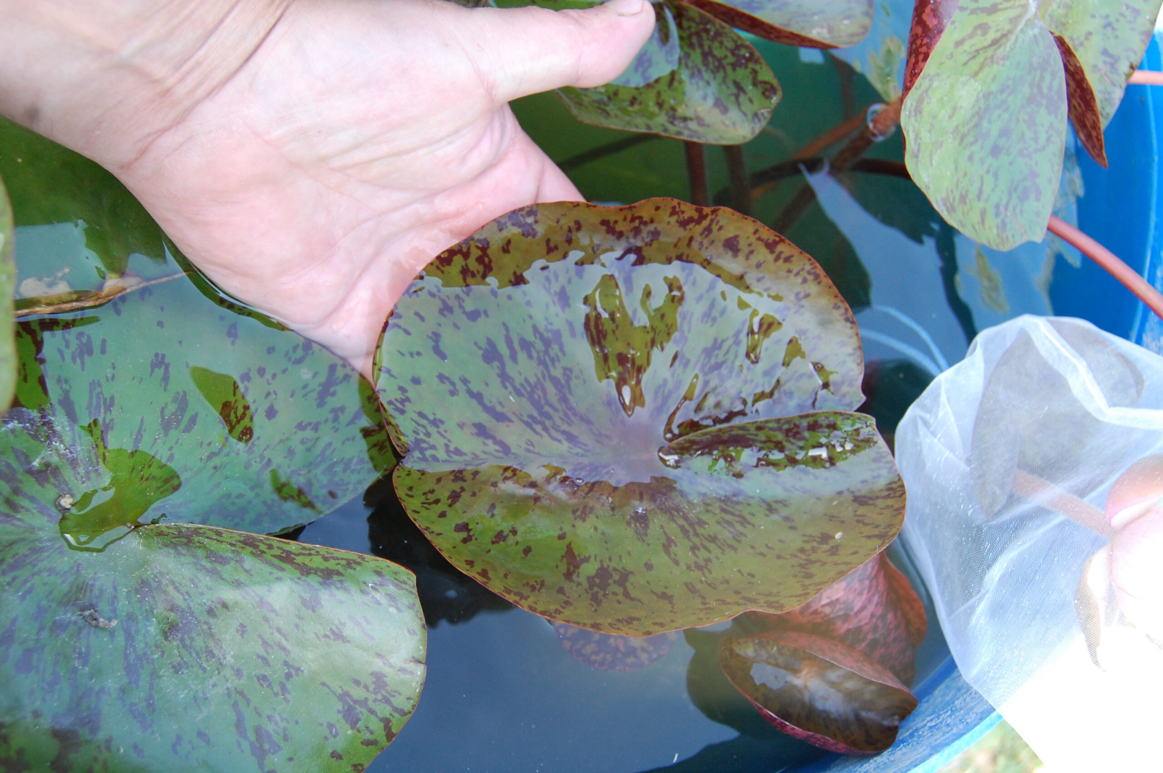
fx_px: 1114
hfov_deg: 55.1
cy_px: 386
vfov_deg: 38.3
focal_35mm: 34
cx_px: 582
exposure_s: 1/160
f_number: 6.3
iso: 800
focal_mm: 23
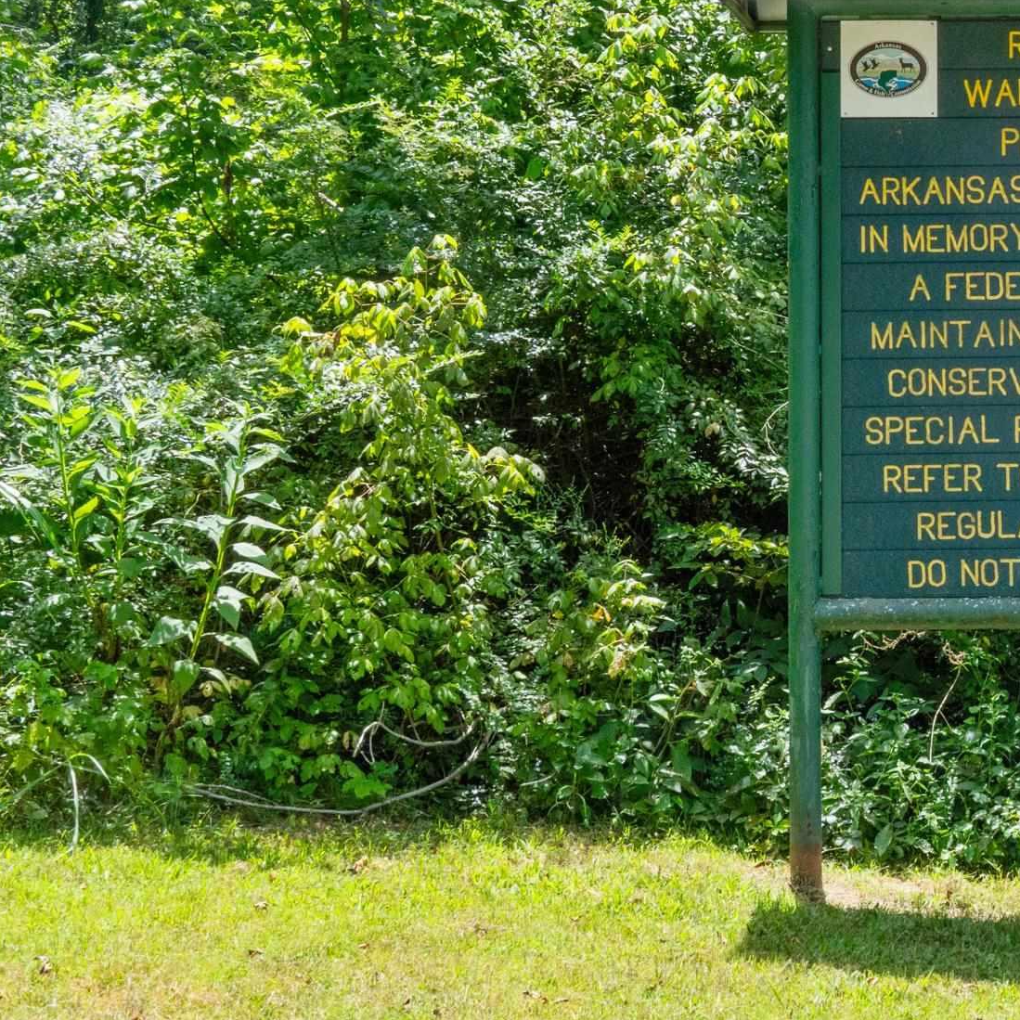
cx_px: 1084
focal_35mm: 87
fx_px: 2900
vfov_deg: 19.9
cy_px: 325
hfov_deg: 19.2
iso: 500
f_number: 14
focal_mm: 30
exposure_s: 1/320
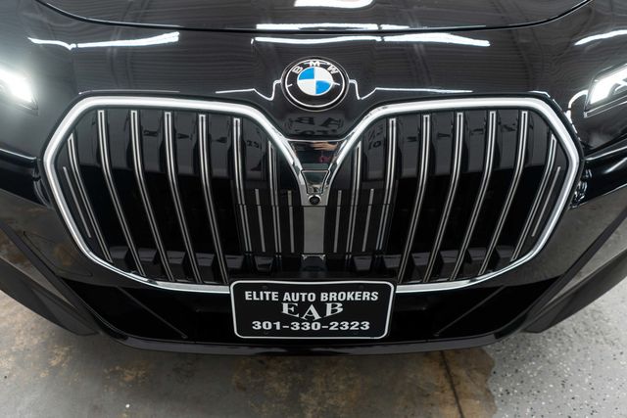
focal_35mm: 28
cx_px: 314
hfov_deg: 65.5
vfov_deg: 46.4
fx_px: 488
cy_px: 209
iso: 250
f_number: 3.2
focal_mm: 28
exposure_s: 1/40
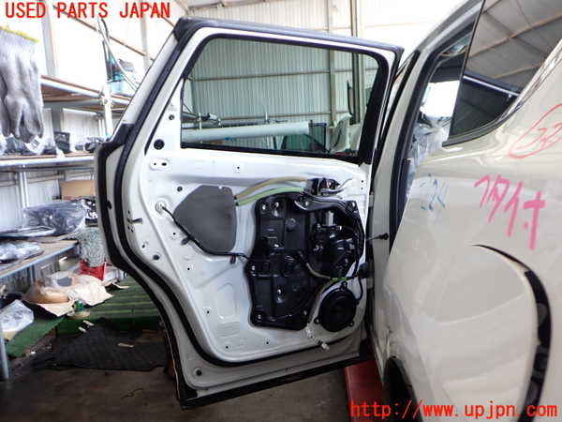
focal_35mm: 30
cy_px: 211
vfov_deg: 46.8
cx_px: 281
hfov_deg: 60.0
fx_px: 487
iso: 200
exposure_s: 1/125
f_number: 2.3
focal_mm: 5.4
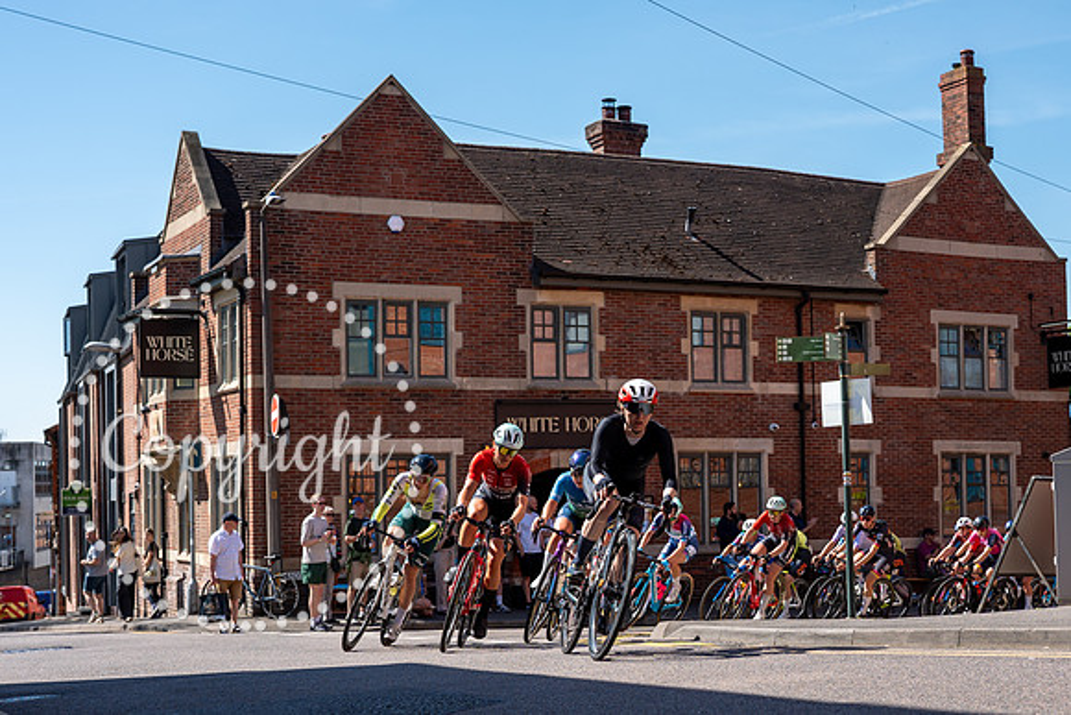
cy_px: 431
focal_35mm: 55
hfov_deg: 36.3
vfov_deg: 24.7
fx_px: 1630
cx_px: 607
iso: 100
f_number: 4
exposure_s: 1/800
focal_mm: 32
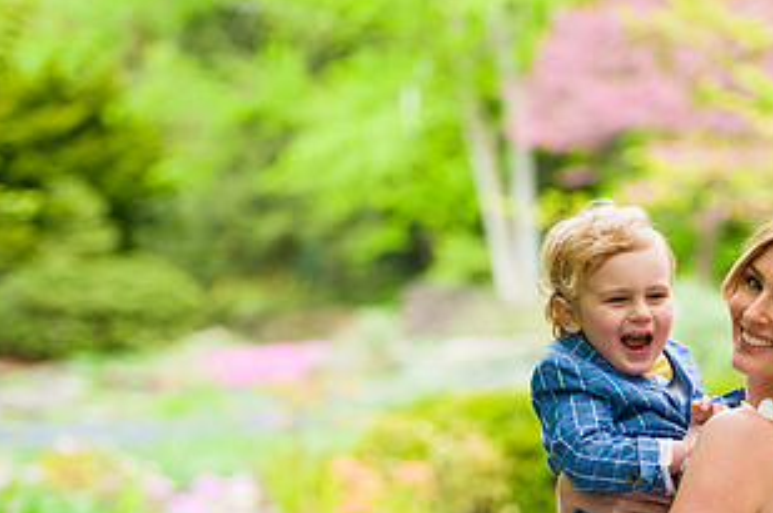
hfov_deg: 10.9
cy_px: 423
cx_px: 578
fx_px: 4030
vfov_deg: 7.3
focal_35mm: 188
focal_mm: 100
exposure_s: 1/320
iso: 200
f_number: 3.2
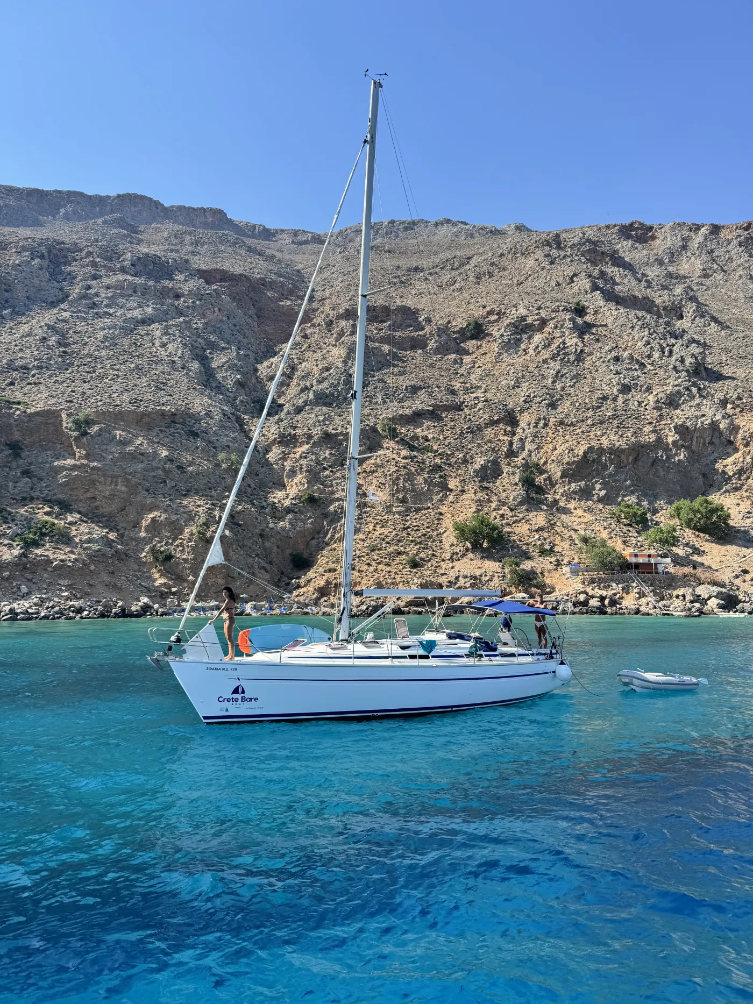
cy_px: 502
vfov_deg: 71.6
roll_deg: +0.1
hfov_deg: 56.8
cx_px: 376
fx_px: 696
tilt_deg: +8.9
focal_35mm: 24
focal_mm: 6.76
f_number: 1.78
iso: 80
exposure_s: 1/2710
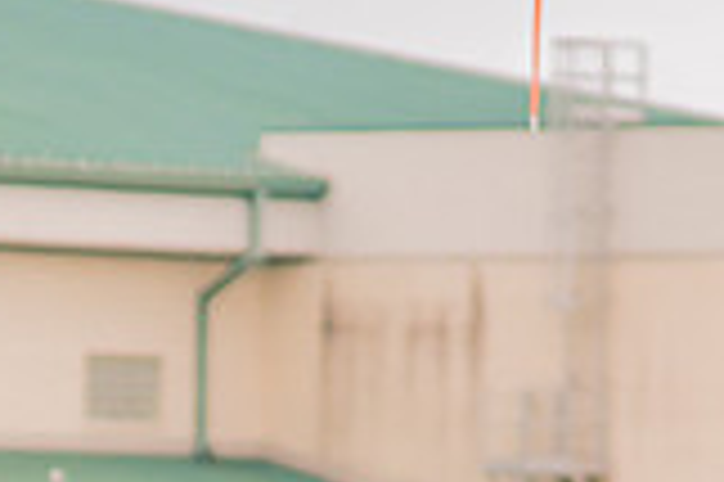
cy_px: 842
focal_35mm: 919
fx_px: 18463
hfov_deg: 2.2
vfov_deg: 1.5
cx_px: 120
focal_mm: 120
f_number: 4
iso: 200
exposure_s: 1/200
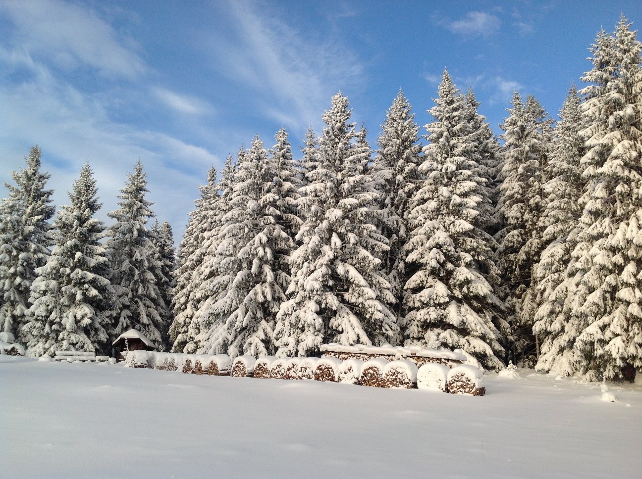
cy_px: 240
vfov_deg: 40.6
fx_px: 648
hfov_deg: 52.7
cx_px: 321
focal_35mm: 35
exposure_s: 1/1008
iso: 50
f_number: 2.4
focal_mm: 4.28
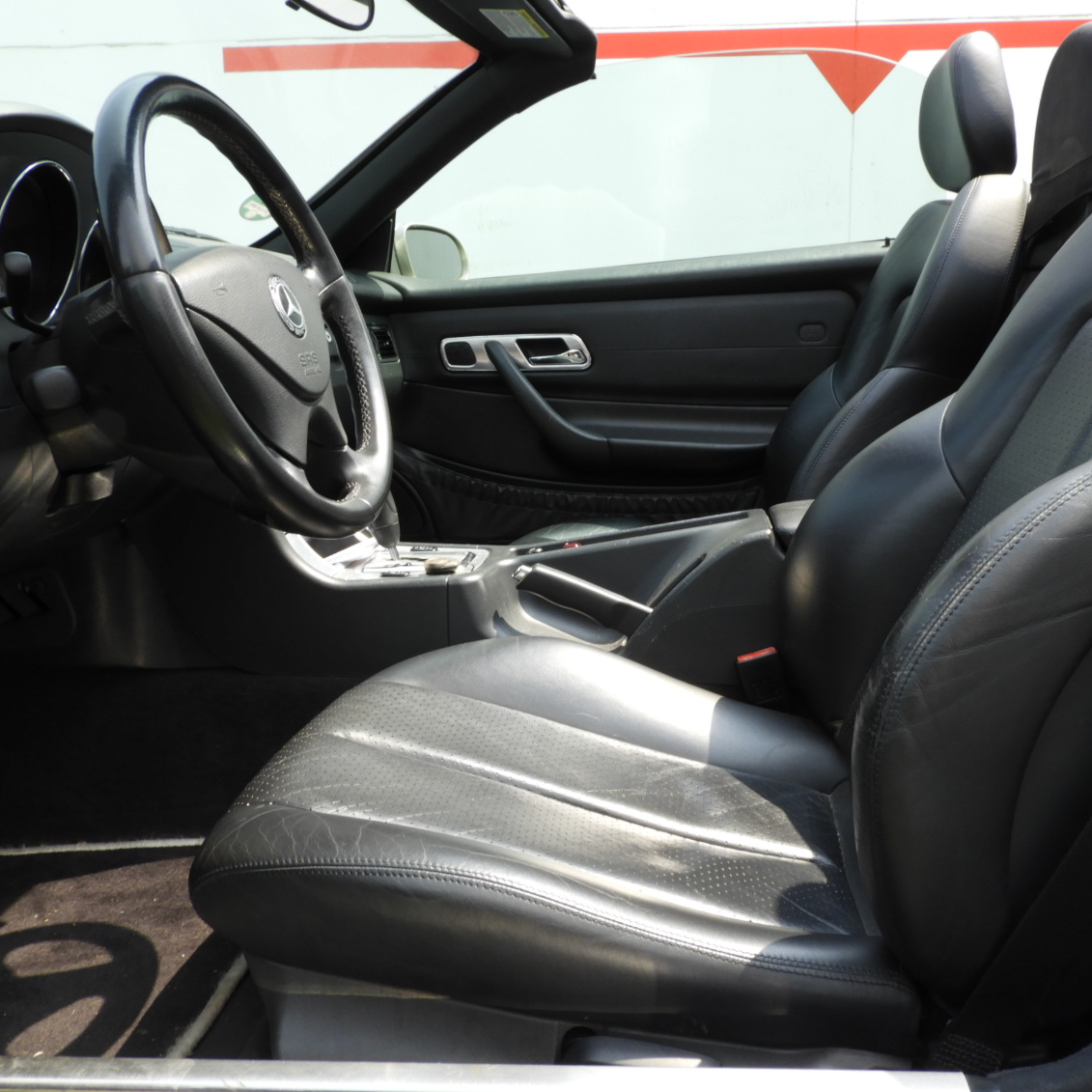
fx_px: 1071
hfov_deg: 53.9
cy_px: 539
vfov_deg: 54.0
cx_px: 609
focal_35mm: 30
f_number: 5.3
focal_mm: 4.3
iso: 100
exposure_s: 1/100
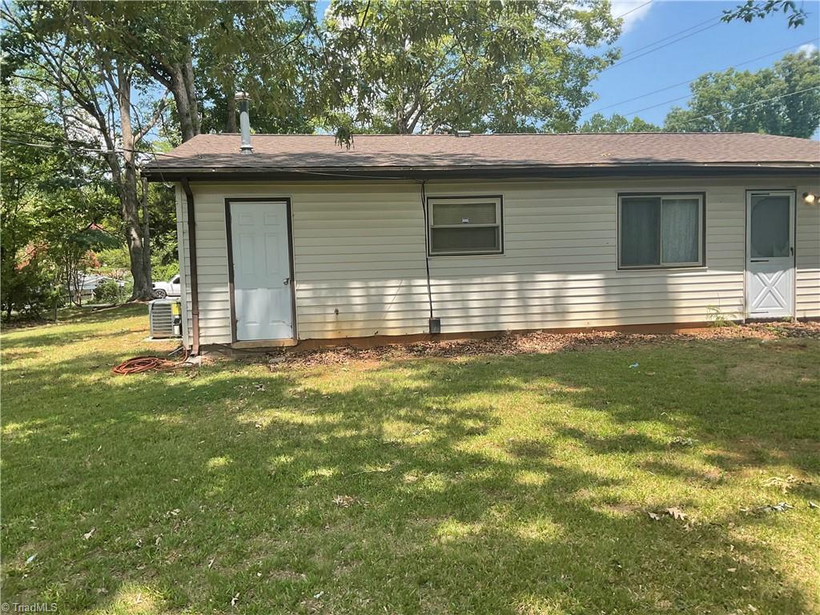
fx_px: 687
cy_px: 308
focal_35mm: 29
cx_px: 410
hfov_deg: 61.7
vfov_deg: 48.2
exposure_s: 1/593
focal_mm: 3
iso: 16
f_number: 1.8
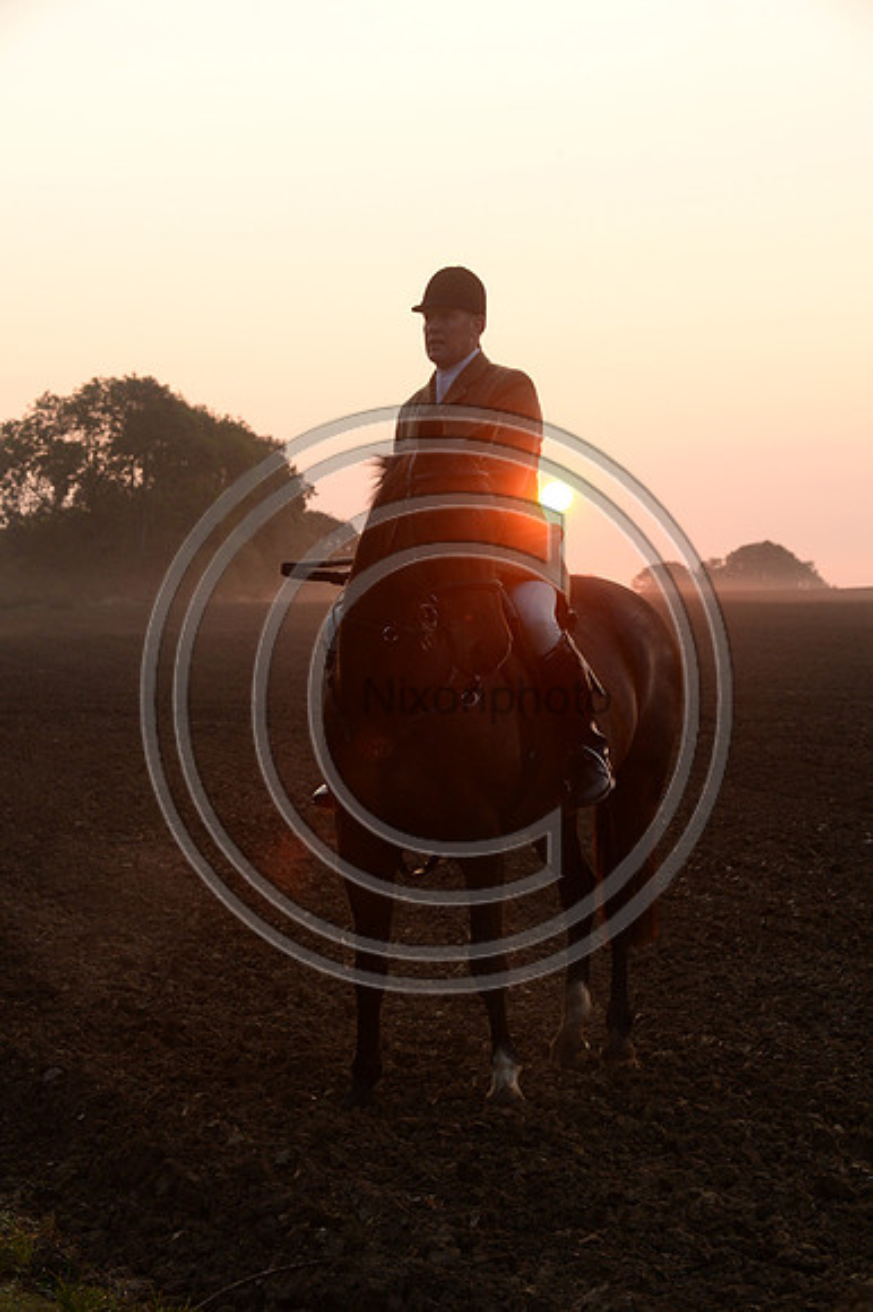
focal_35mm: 80
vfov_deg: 25.4
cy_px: 656
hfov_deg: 17.0
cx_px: 436
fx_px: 2913
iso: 2500
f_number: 8
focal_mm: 80
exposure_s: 1/500
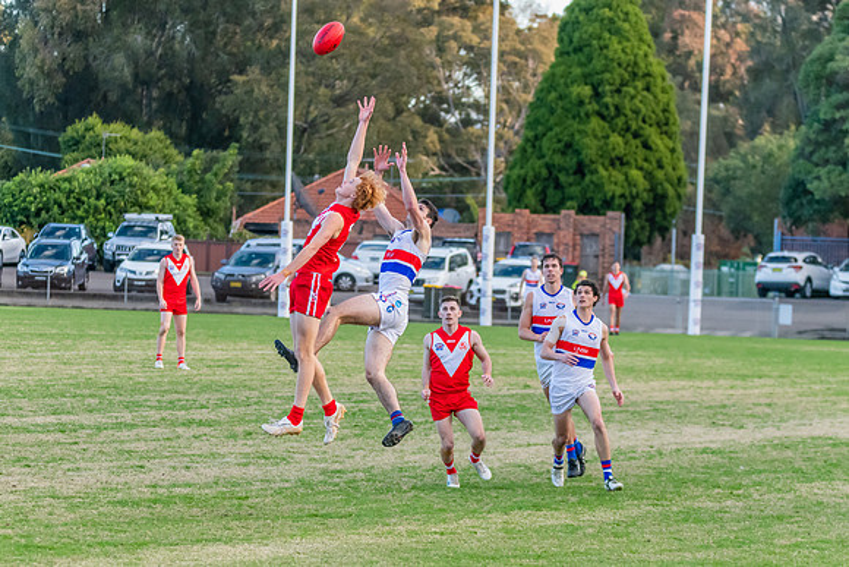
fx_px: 4909
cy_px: 357
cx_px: 430
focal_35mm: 208
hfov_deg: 9.9
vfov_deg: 6.6
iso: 2800
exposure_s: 1/1600
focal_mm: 150
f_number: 5
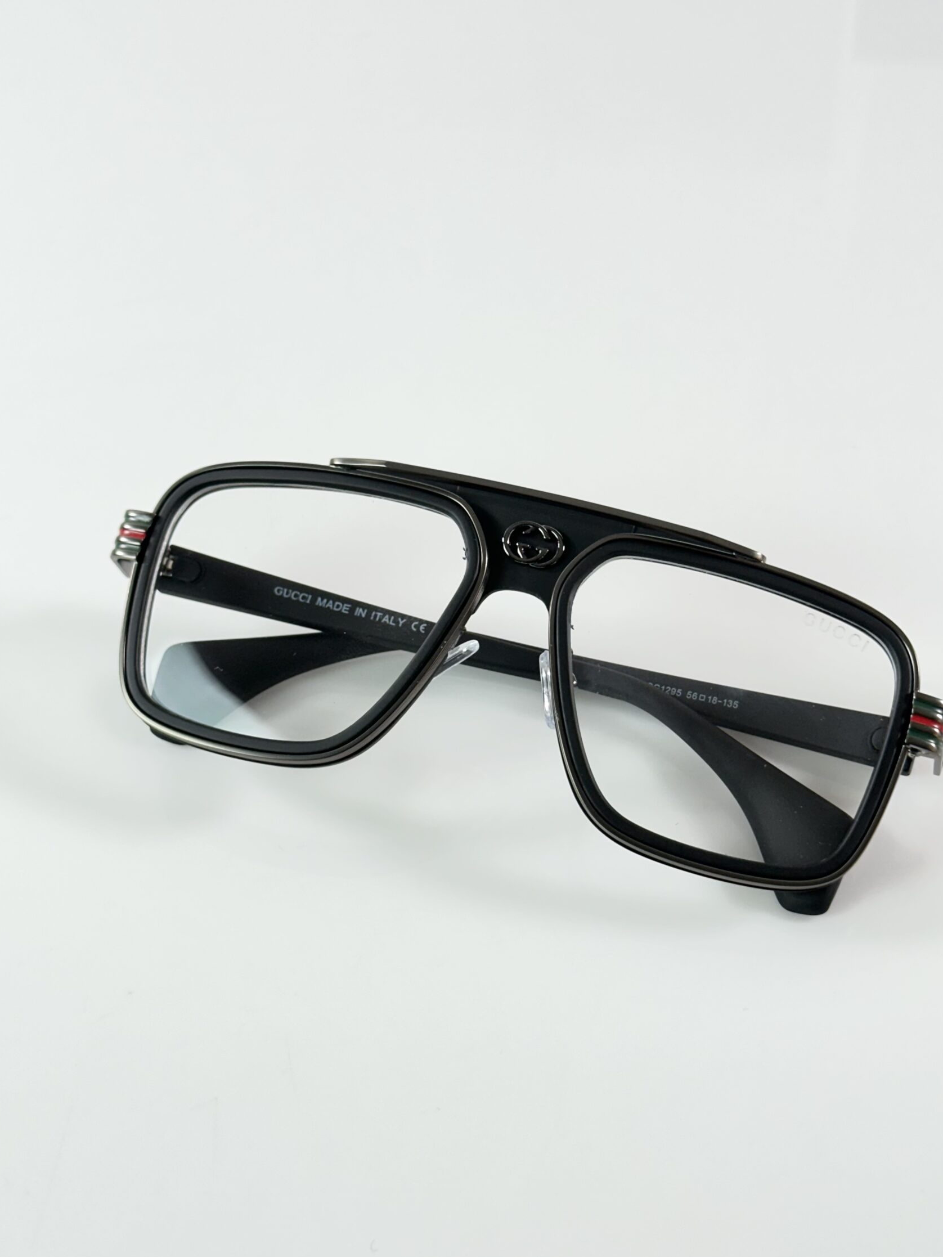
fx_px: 1997
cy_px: 671
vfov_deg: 34.9
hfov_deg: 26.6
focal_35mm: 55
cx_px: 514
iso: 64
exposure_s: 1/100
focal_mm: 6.86
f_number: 1.78
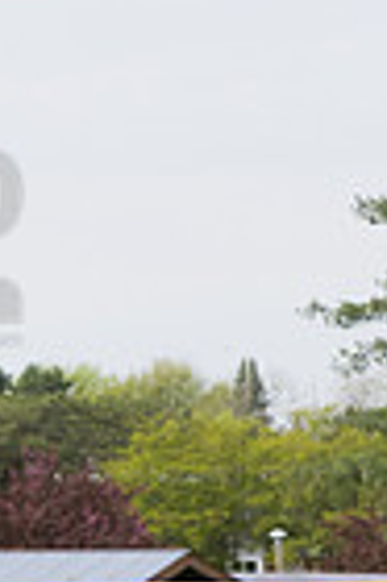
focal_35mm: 337
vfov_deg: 6.1
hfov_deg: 4.1
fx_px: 5447
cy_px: 678
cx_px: 381
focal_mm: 70
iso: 400
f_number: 5.6
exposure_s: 1/1600
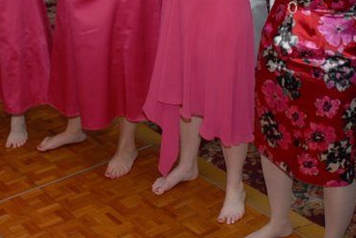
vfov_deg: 17.1
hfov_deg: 25.9
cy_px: -12
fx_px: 772
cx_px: 152
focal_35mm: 78
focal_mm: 24
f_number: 4.5
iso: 400
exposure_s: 1/20
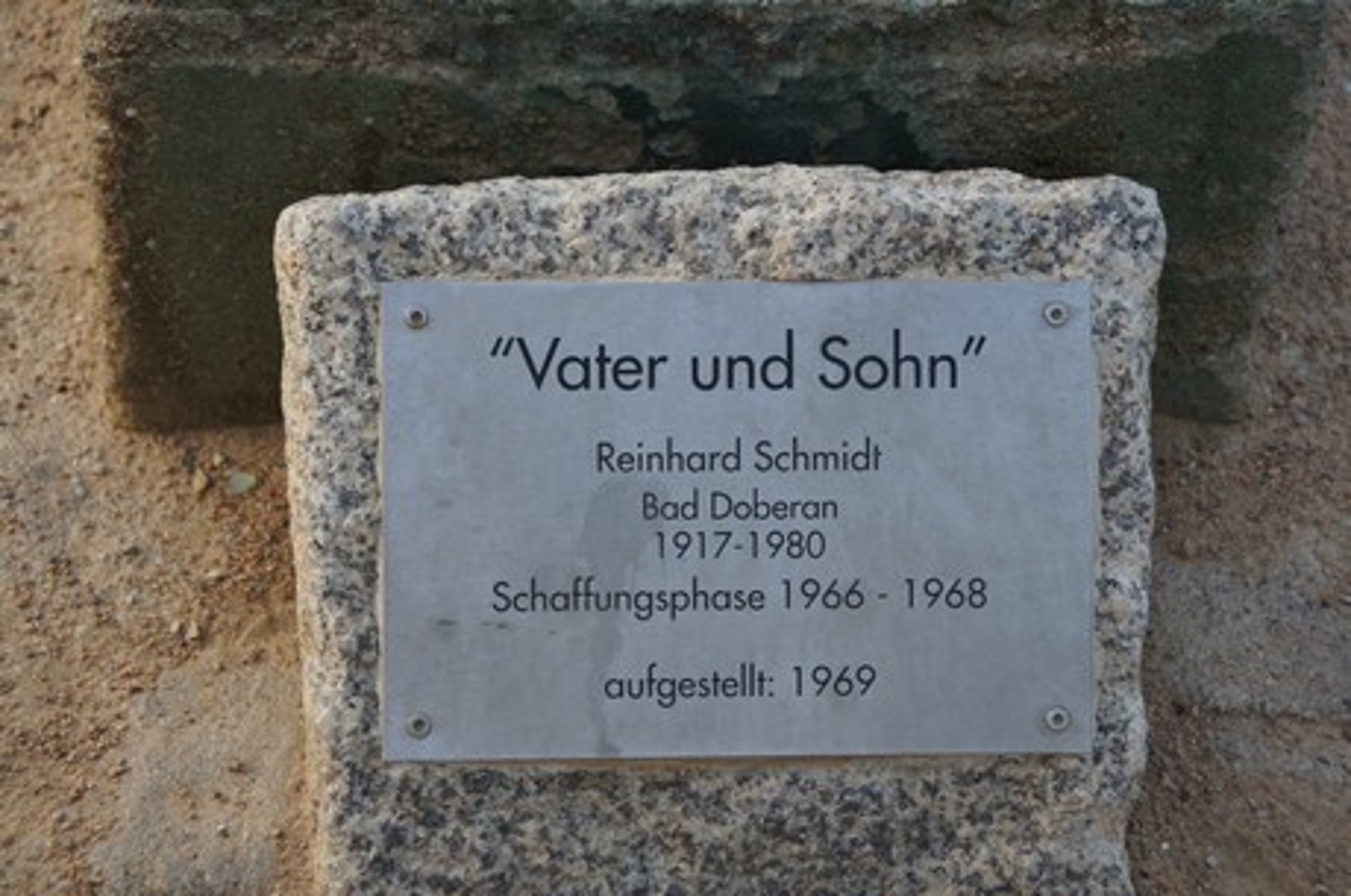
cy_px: 448
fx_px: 4214
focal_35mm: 112
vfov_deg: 12.1
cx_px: 676
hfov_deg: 18.2
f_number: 5.6
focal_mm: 75
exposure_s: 1/125
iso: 160
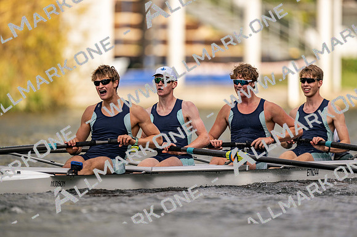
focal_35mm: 600
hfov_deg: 3.4
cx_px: 178
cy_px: 118
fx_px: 5948
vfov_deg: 2.3
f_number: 4
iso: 220
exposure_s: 1/2500
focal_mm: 600
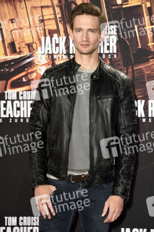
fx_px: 868
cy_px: 116
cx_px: 77
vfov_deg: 15.2
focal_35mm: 135
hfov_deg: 10.1
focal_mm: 135
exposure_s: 1/200
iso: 800
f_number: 6.3
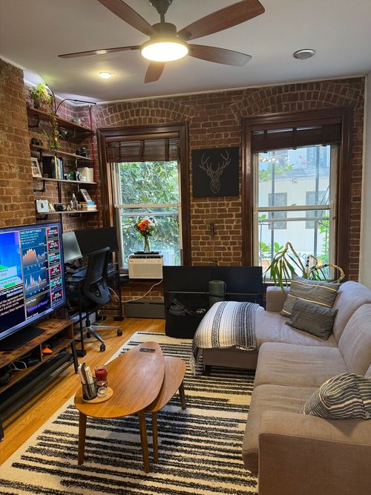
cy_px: 248
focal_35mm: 24
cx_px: 186
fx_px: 343
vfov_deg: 71.6
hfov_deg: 56.8
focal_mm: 6.76
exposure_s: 1/60
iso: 200
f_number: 1.78
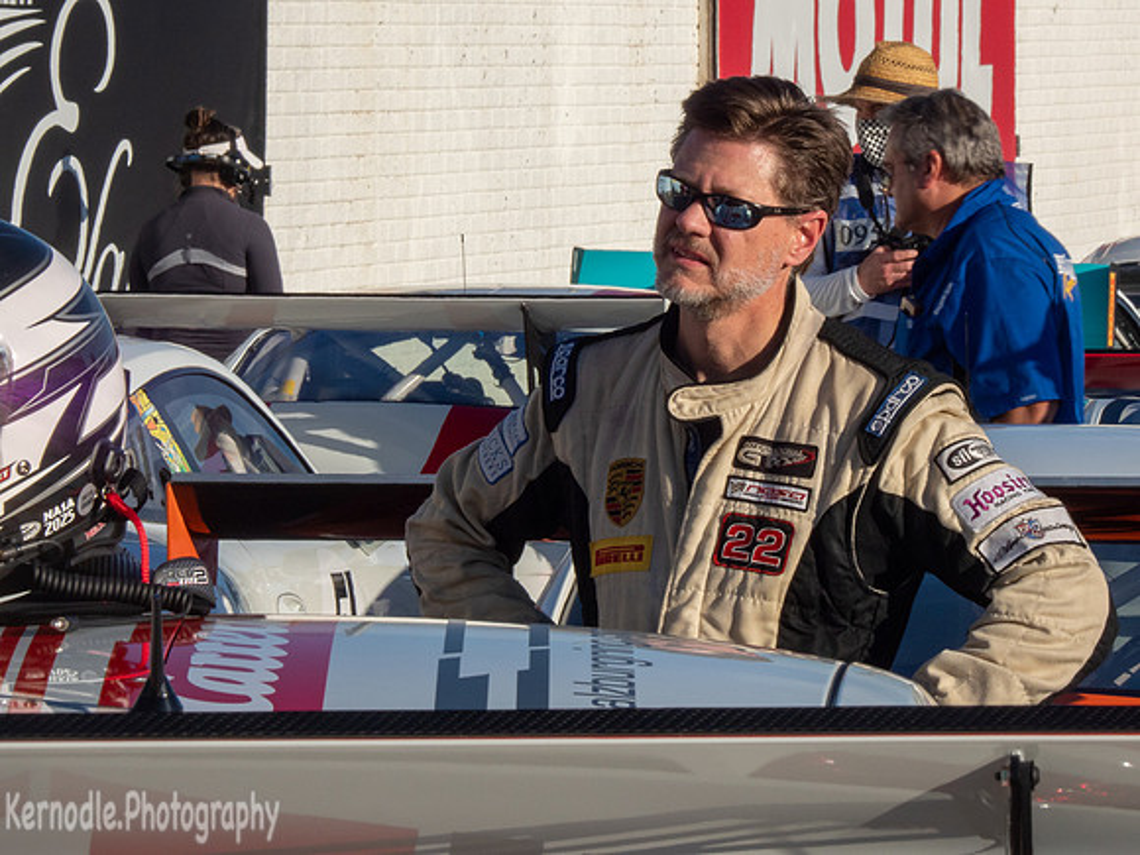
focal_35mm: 272
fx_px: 8973
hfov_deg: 7.3
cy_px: 325
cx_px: 777
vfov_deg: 5.5
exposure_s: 1/160
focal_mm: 100
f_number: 22
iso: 200
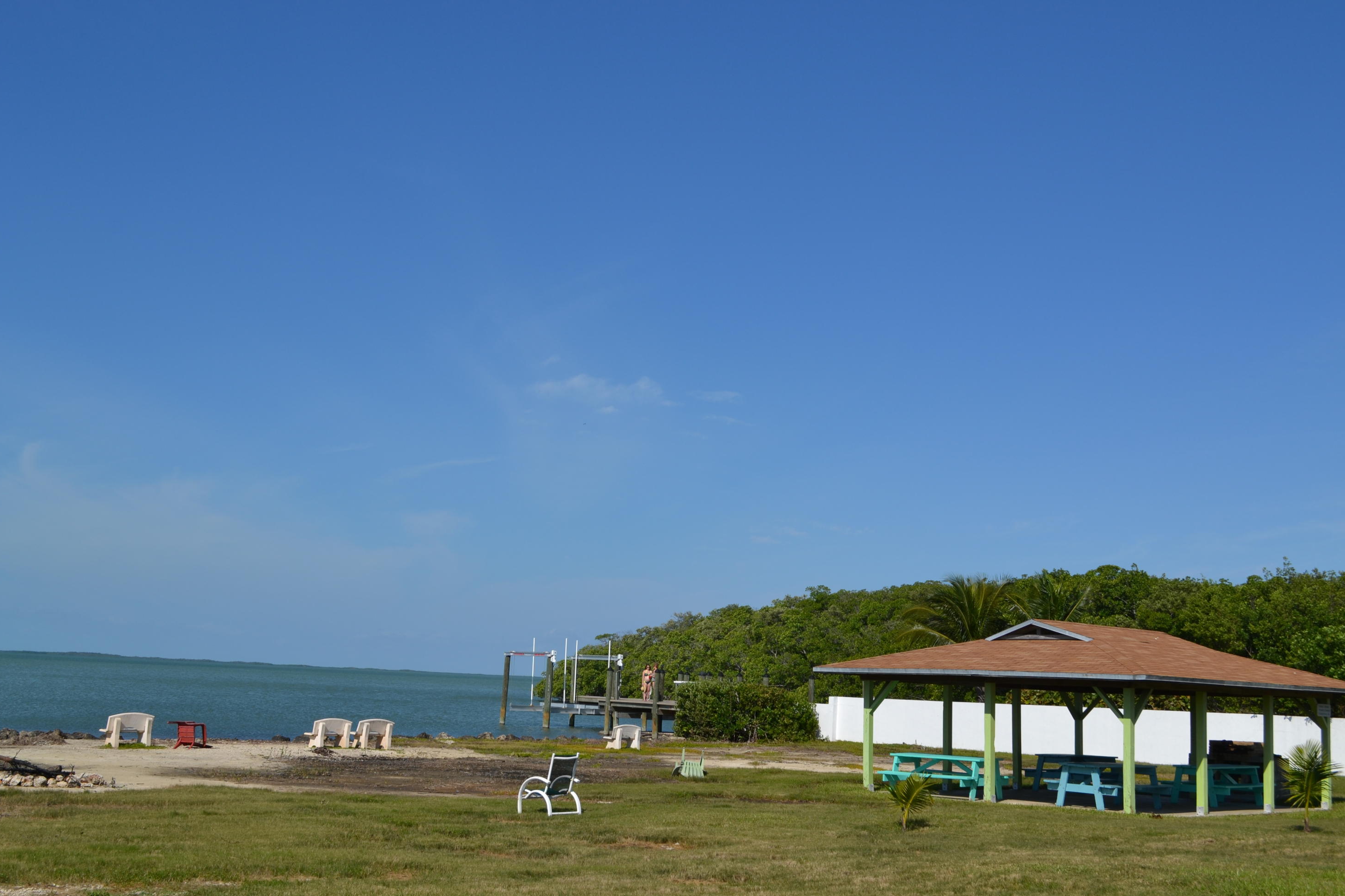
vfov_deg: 33.4
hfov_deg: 48.5
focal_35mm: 40
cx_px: 670
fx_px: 1494
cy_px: 448
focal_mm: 26
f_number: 10
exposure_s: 1/400
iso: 100
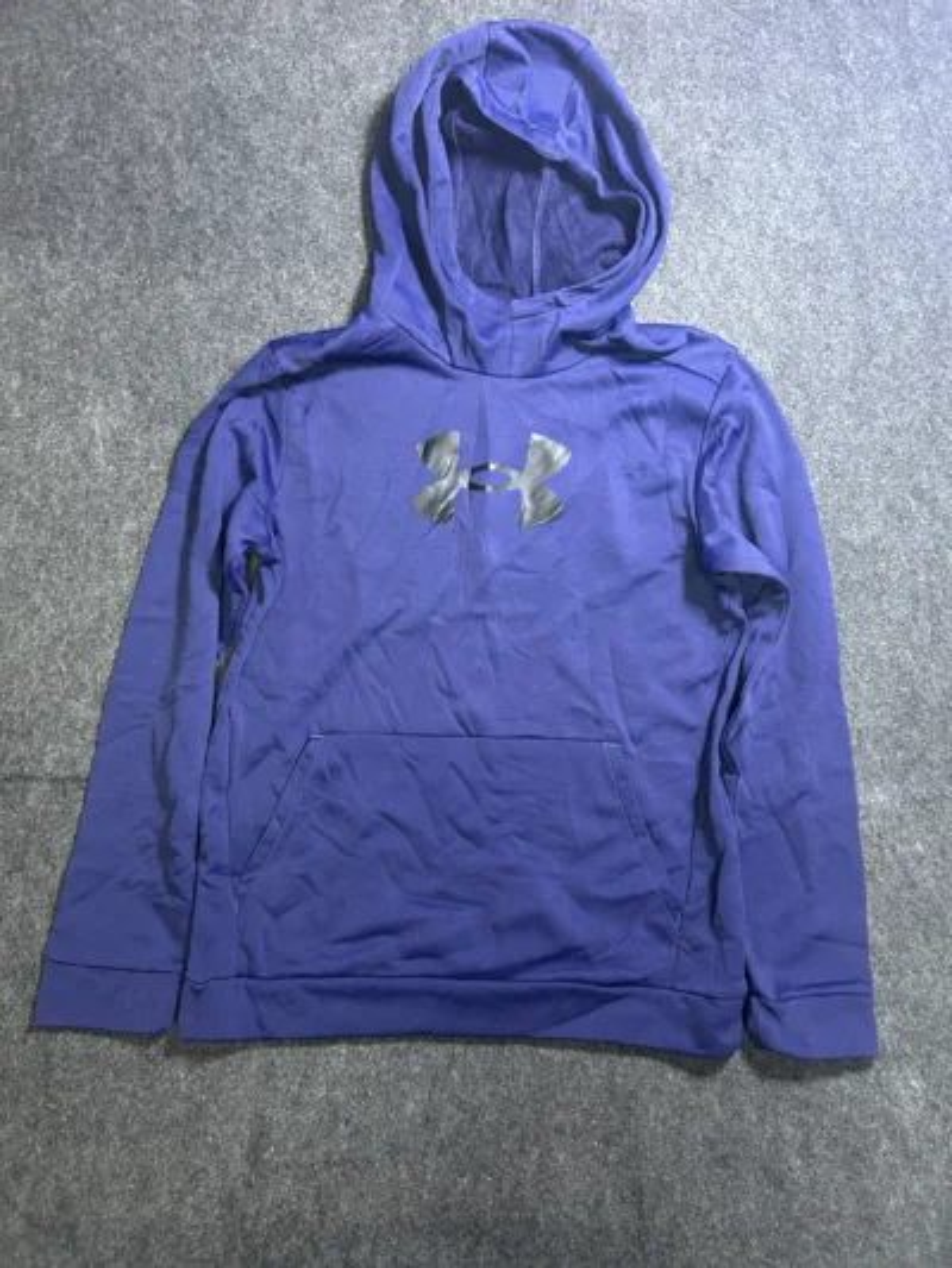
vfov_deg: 67.3
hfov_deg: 53.1
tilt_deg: -55.8
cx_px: 476
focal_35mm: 26
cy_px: 634
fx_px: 953
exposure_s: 1/33
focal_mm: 5.7
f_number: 1.5
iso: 400
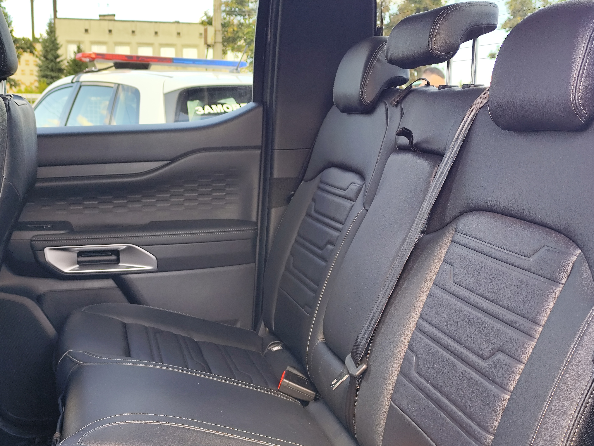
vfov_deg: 30.3
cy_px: 231
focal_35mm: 48
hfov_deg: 39.7
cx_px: 303
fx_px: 824
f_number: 1.65
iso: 50
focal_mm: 6.19
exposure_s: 1/50
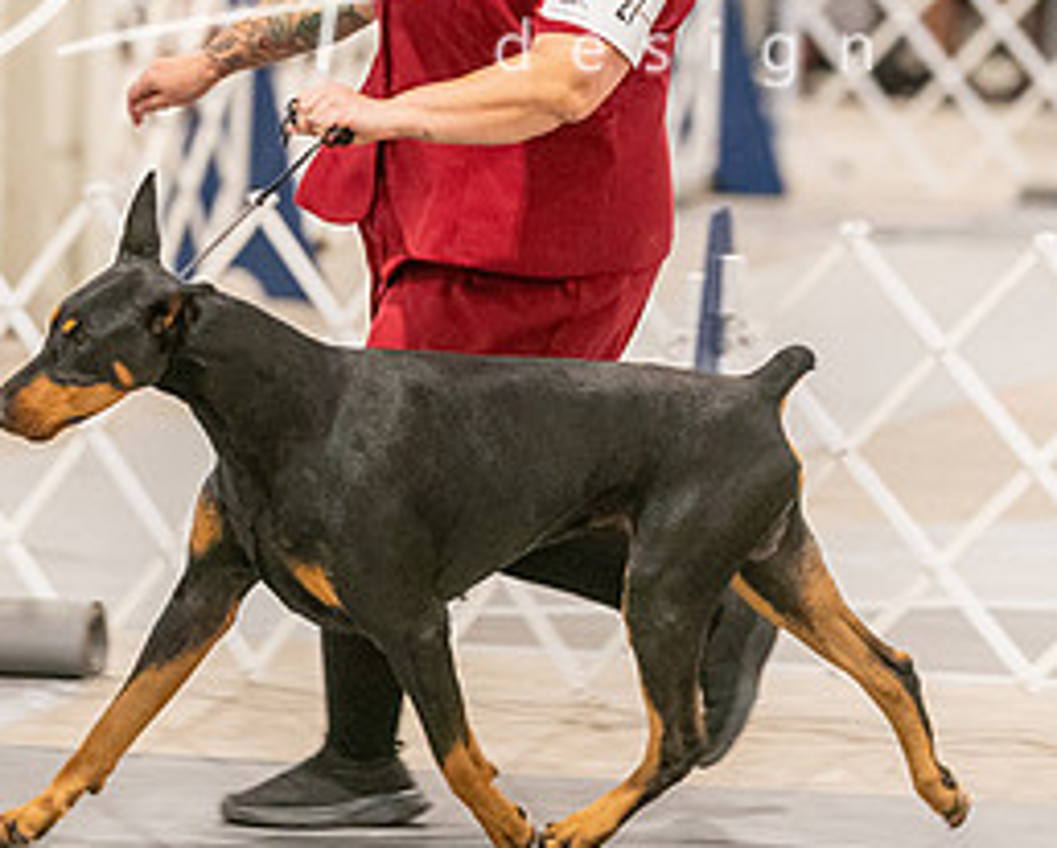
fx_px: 11333
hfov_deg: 5.3
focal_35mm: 362
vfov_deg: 4.3
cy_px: 175
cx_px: 362
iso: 6400
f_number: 3.2
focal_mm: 171
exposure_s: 1/250
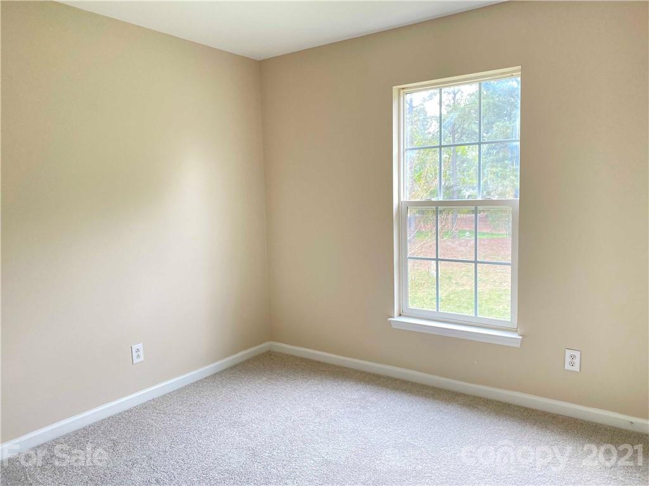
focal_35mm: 26
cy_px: 243
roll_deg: +0.6
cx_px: 324
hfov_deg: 67.3
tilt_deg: -5.1
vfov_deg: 53.1
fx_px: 487
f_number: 1.8
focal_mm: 4.25
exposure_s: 1/118
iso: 125
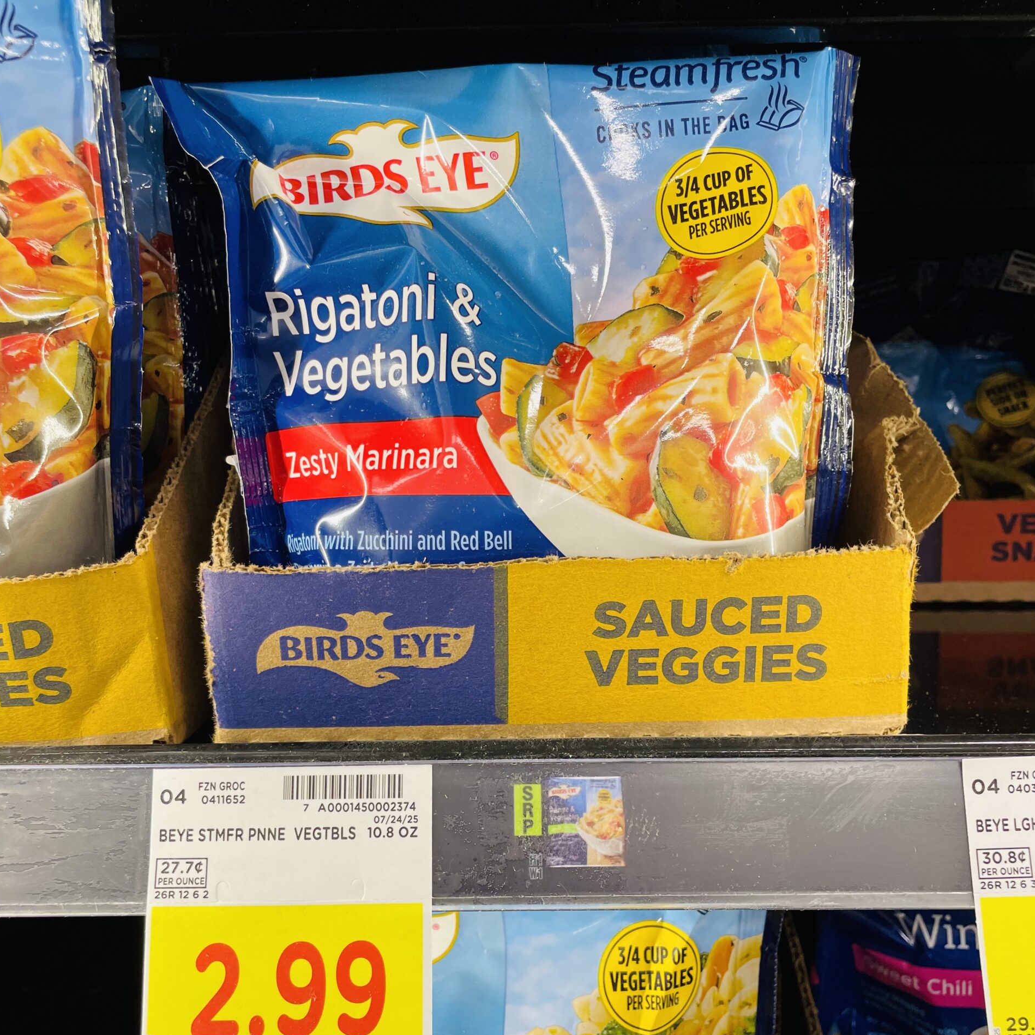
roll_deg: +1.7
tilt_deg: -8.8
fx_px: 1049
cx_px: 516
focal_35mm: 31
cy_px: 611
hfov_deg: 52.5
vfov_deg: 52.2
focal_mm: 4.2
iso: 64
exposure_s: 1/60
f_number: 1.6
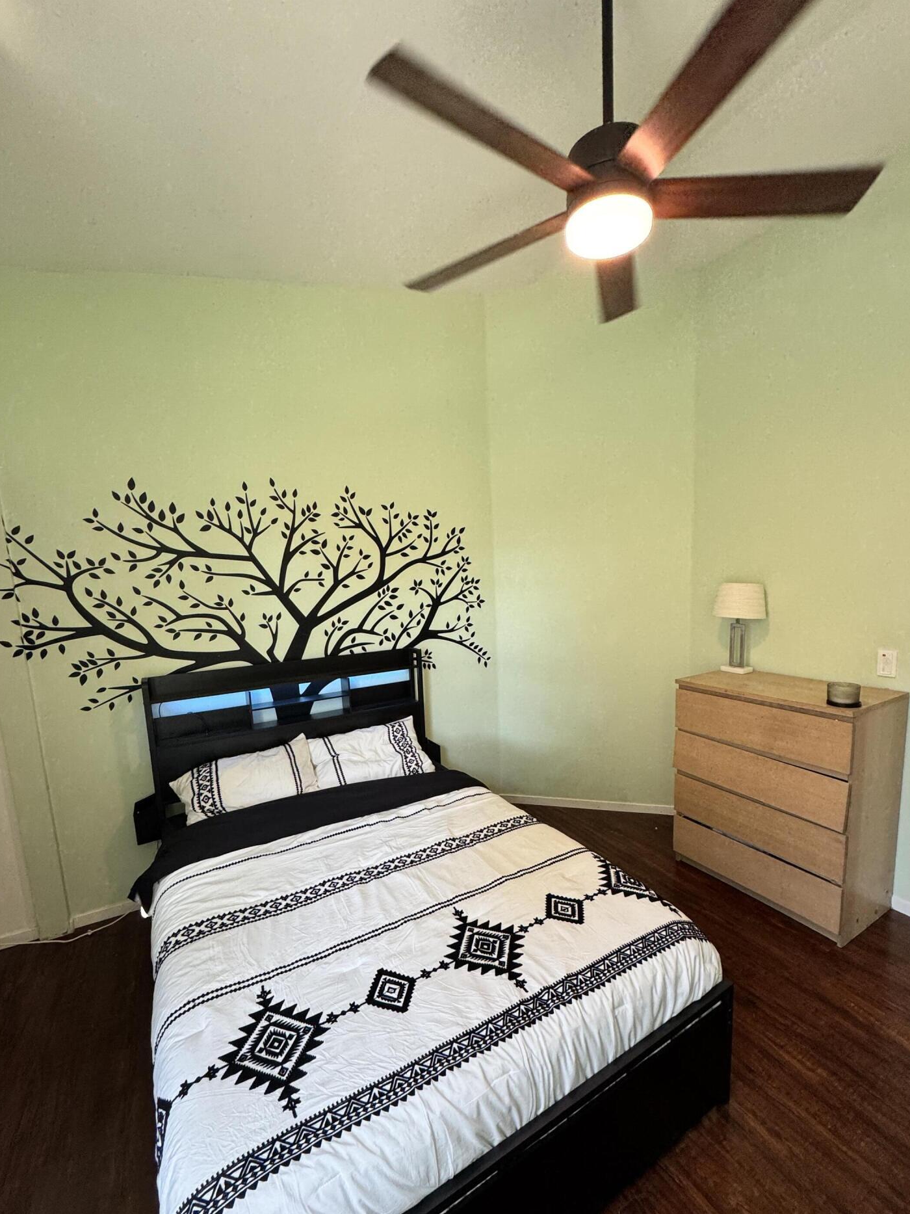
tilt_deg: -7.9
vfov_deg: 98.0
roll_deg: +0.7
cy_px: 648
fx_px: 526
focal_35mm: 15
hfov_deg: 81.7
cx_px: 471
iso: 160
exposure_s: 1/99
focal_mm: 2.22
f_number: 2.2
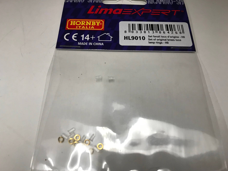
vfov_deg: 46.8
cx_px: 107
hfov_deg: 59.9
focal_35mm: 30
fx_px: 198
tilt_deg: -55.3
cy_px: 83
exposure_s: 1/25
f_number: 1.8
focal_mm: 3.99
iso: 40
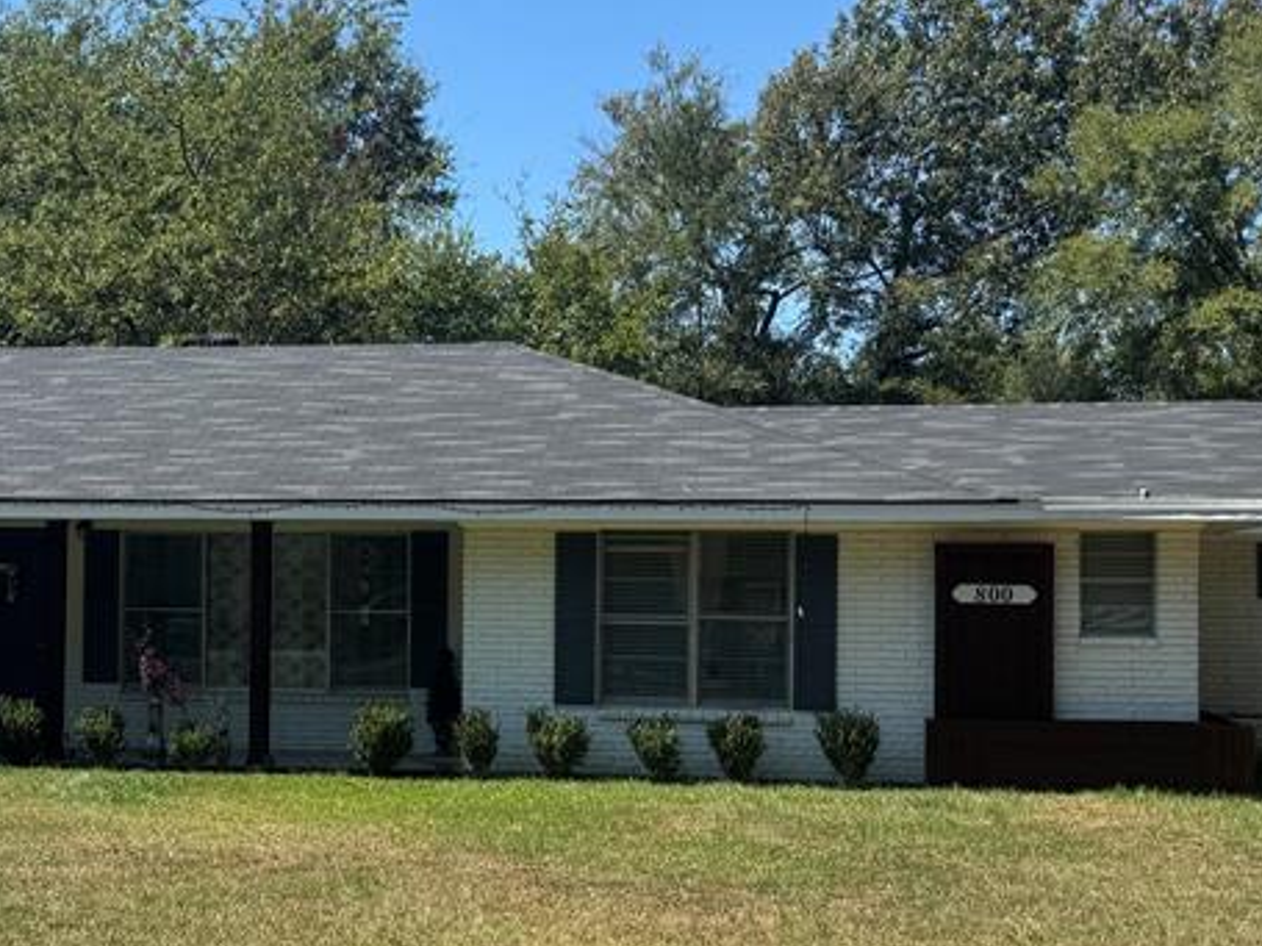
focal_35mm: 54
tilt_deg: +1.2
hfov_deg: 35.3
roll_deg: -0.2
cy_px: 555
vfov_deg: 27.0
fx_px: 1968
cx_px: 435
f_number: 1.78
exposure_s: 1/3247
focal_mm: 6.76
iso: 80
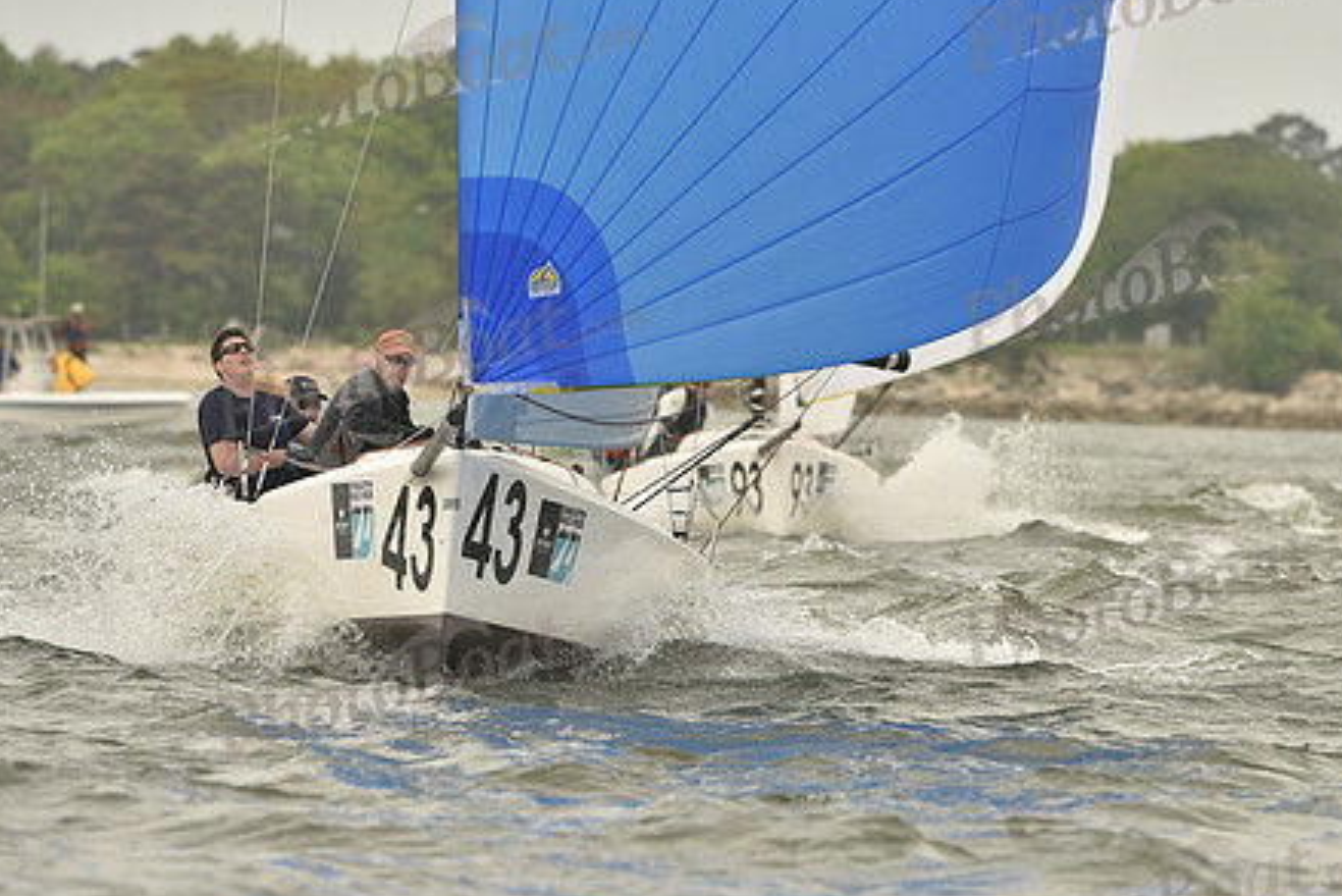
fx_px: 19688
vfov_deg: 2.6
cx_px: 807
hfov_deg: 3.9
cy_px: 476
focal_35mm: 528
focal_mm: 400
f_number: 7.1
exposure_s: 1/1000
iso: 320
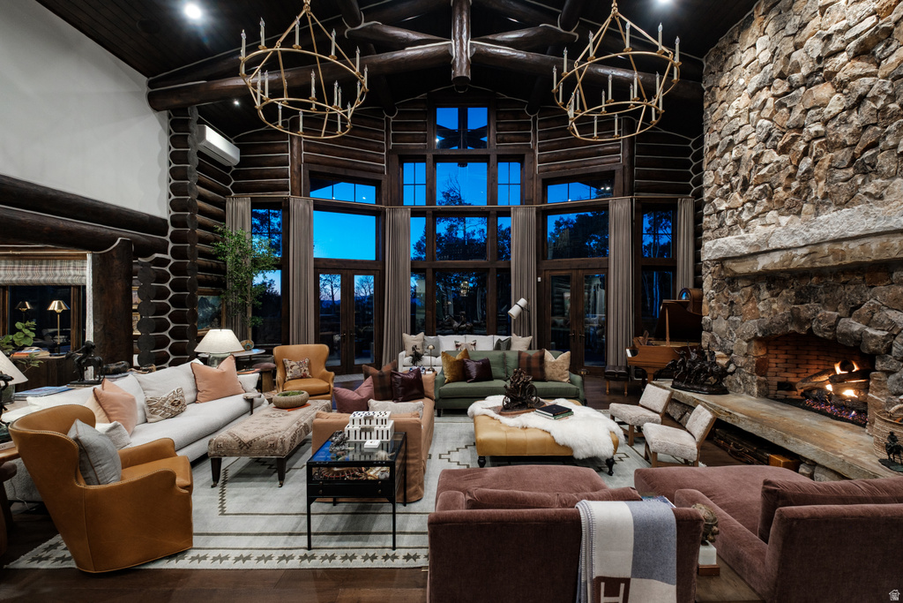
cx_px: 452
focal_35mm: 15
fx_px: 376
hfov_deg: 100.4
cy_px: 302
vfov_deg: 77.3
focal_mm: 10
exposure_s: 1/6
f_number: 5
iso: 400
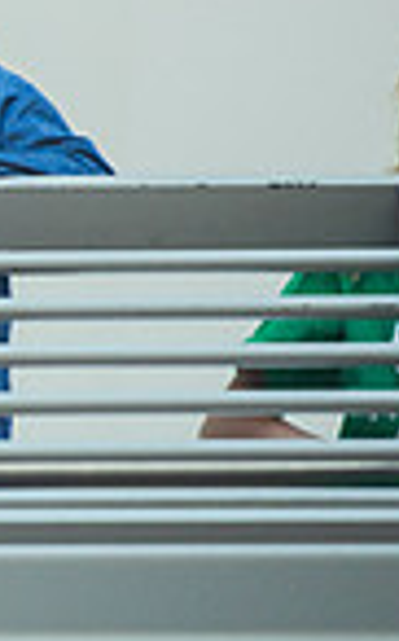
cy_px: 169
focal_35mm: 809
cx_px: -684
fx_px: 14103
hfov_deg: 1.6
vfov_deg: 2.6
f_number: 3.2
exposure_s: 1/250
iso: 640
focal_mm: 200
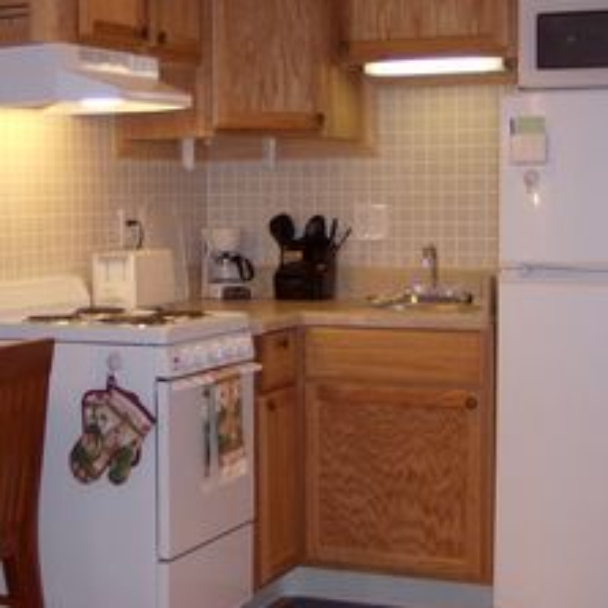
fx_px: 1331
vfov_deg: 25.7
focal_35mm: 67
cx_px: 240
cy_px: 286
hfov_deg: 25.7
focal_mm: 7.7
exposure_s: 1/74
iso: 200
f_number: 3.1
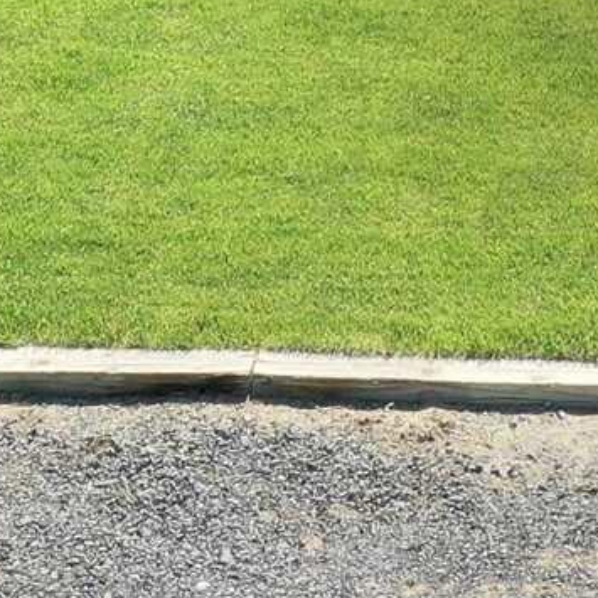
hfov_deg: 8.5
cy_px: -745
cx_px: 542
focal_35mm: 206
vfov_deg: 8.0
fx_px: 4026
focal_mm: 10.26
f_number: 5.6
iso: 100
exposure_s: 1/400
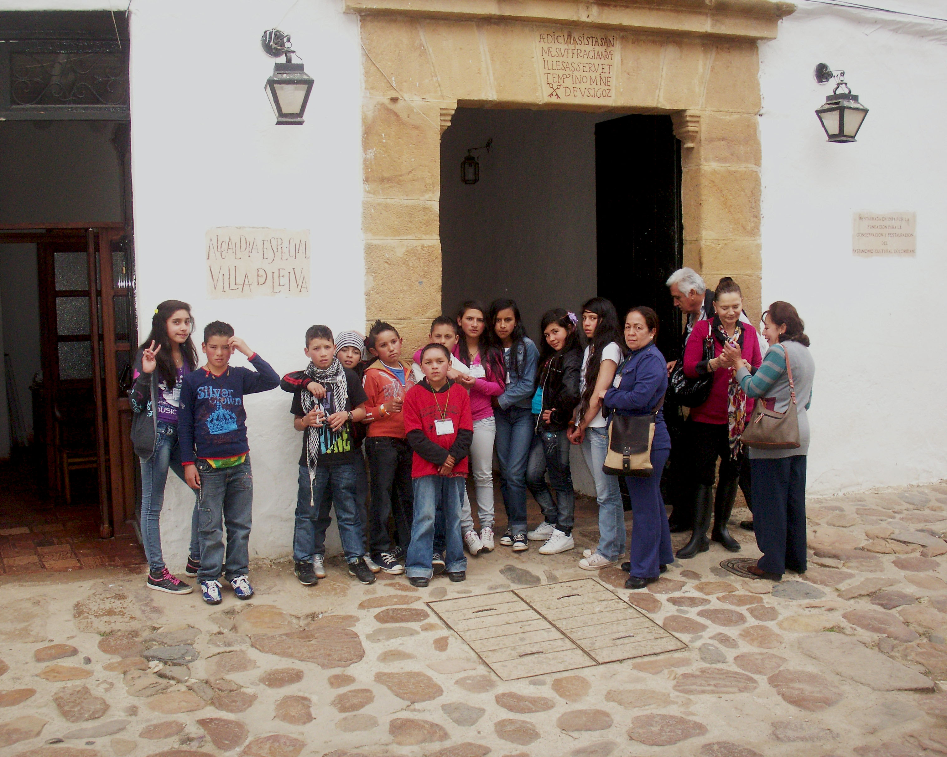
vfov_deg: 38.2
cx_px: 463
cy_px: 378
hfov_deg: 46.8
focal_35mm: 39
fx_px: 1093
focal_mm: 7.7
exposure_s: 1/250
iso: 160
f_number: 3.5
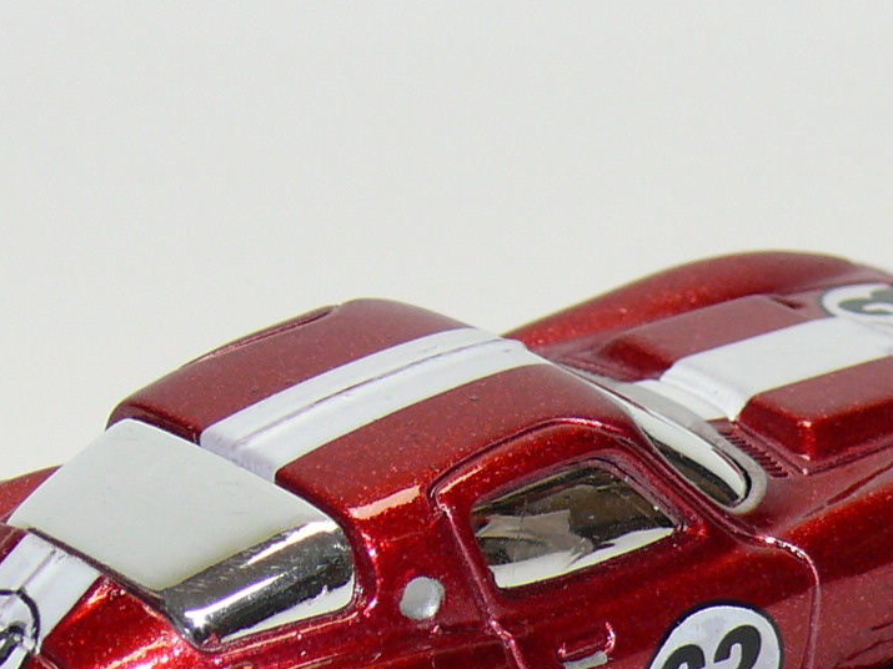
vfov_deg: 5.7
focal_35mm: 262
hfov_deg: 7.6
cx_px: 546
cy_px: 466
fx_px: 6758
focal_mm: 14.4
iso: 100
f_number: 4
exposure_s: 1/30
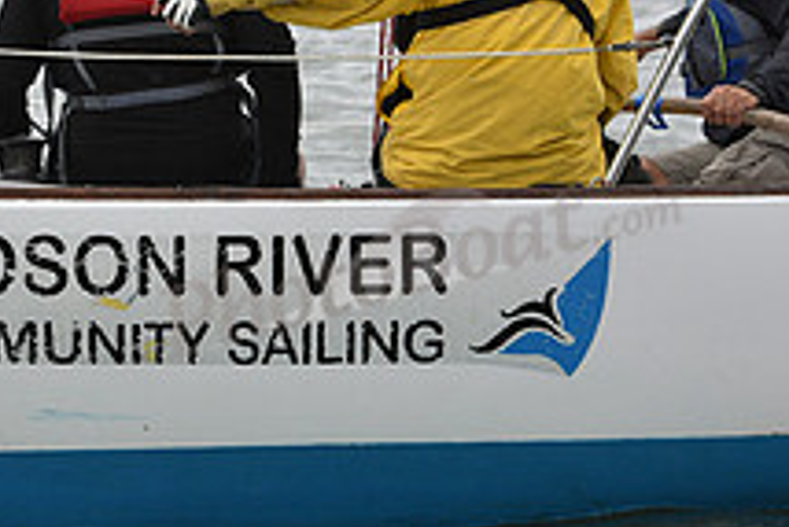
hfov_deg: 9.4
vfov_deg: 6.3
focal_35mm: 217
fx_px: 4759
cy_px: 123
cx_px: -26
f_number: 5.6
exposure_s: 1/800
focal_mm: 80
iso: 400
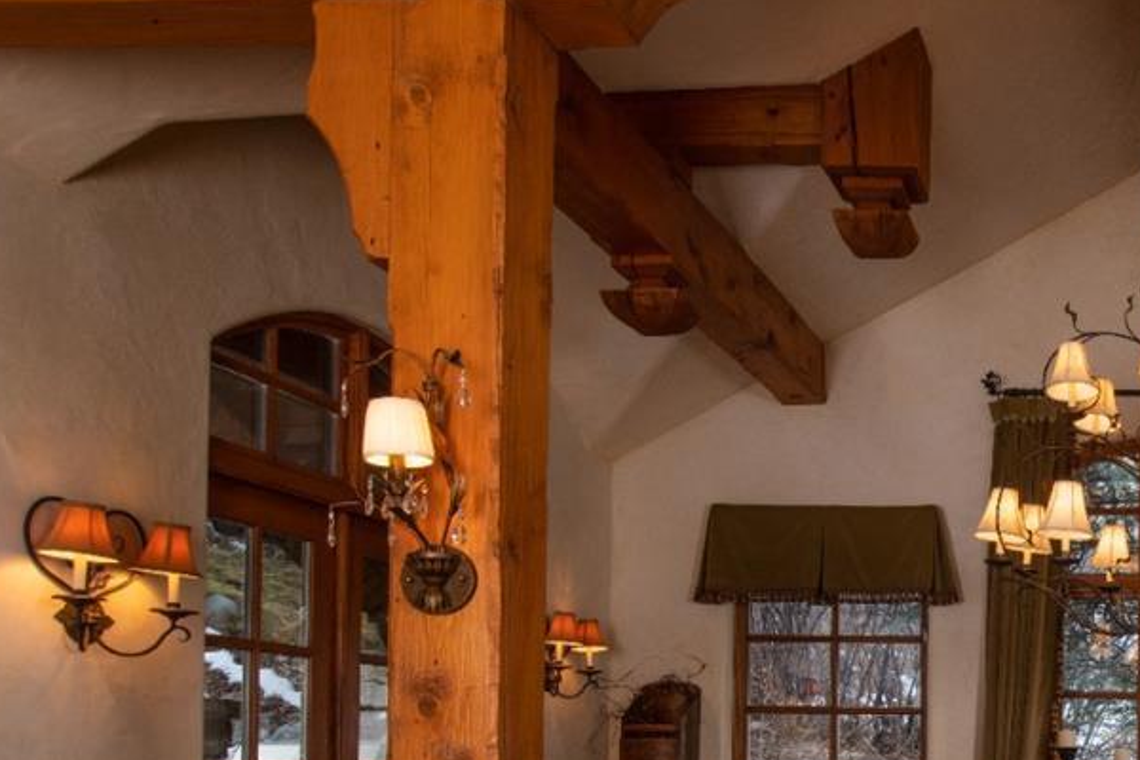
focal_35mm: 40
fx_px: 1267
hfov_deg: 41.0
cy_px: 792
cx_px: 1188
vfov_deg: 30.6
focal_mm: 16
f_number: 18
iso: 250
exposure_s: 3
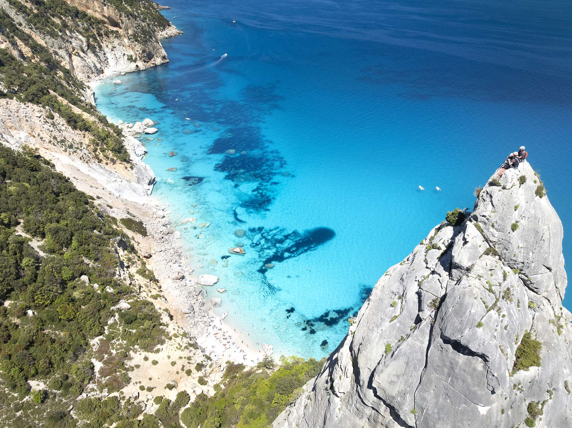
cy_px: 214
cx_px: 286
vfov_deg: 56.8
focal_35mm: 24
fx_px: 396
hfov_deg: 71.6
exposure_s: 1/640
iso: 100
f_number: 5
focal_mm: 12.29
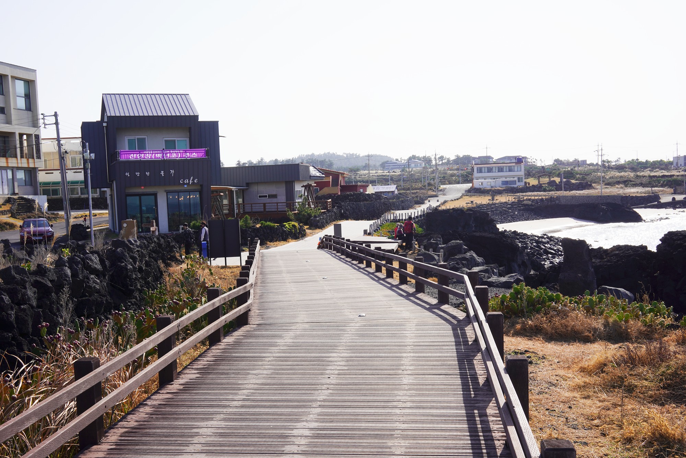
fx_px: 667
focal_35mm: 35
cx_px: 343
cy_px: 229
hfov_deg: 54.4
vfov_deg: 37.9
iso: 100
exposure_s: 1/100
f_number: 14
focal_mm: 35
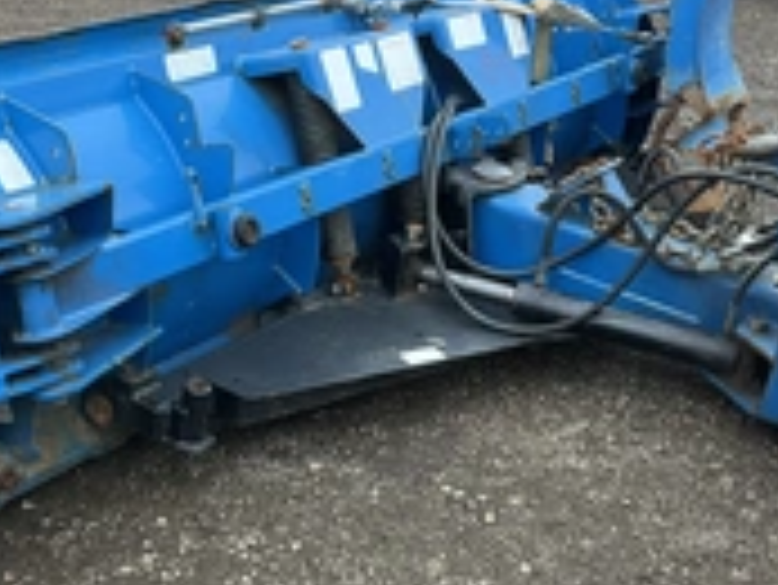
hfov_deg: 28.9
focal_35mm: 67
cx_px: 409
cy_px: 382
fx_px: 1507
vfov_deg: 21.9
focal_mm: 3
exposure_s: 1/122
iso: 25
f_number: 1.8
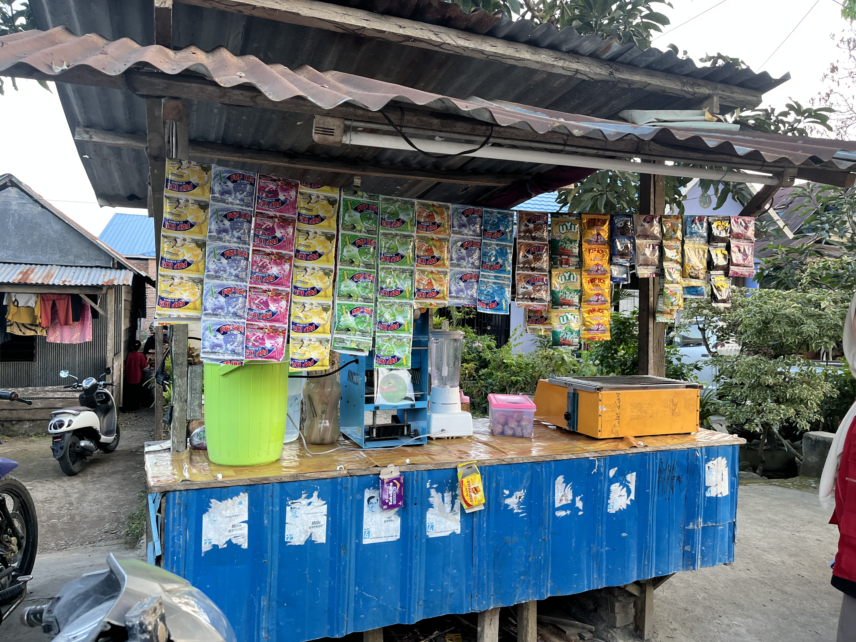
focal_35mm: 26
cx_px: 428
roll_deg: -1.5
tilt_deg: +0.0
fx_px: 643
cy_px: 321
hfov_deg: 67.3
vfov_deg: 53.1
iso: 64
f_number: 1.6
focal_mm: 5.1
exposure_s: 1/122
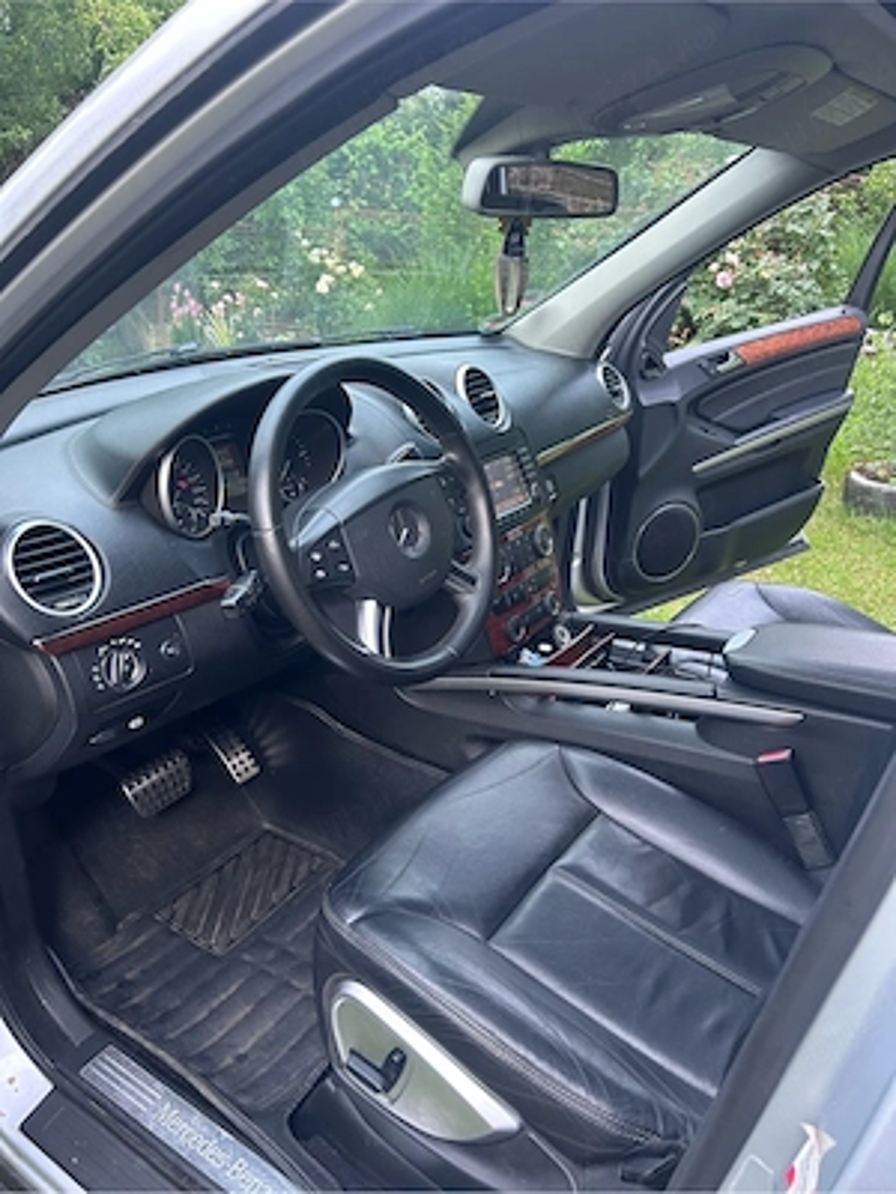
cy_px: 597
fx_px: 897
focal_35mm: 26
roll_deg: -4.2
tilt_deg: -23.2
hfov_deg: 53.1
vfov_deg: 67.3
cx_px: 448
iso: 160
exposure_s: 1/60
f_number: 1.5
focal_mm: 5.7
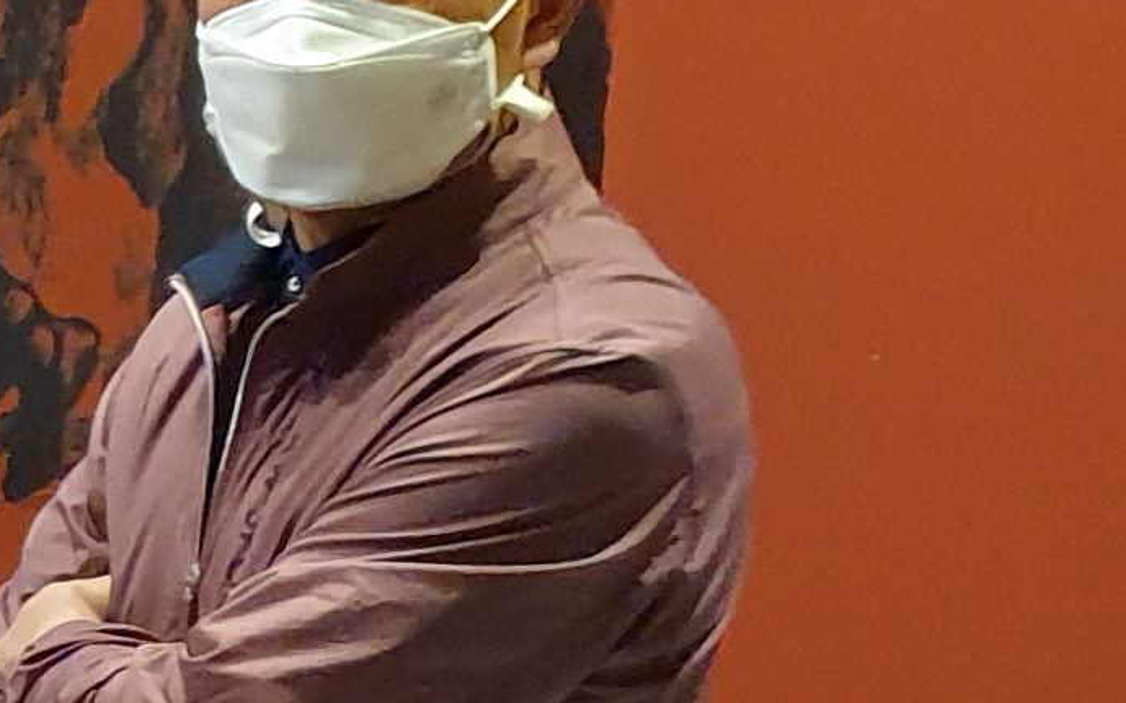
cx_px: -1953
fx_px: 4940
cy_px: 418
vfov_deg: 8.1
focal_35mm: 161
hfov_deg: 10.4
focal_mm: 4.3
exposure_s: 1/24
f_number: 1.5
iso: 320
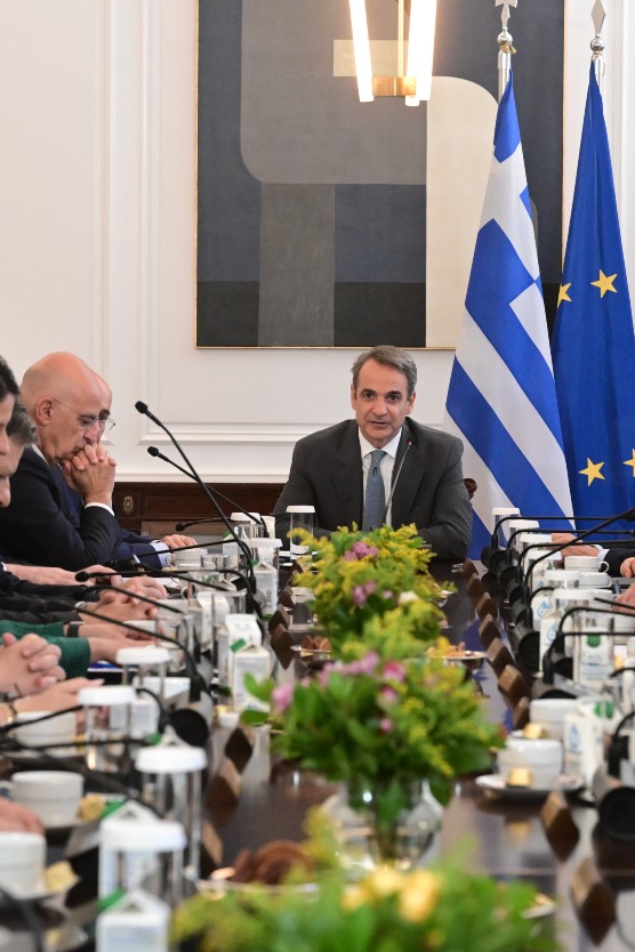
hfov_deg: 11.0
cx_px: 384
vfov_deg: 16.4
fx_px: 3307
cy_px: 453
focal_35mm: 125
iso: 6400
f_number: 5
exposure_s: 1/500
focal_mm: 79
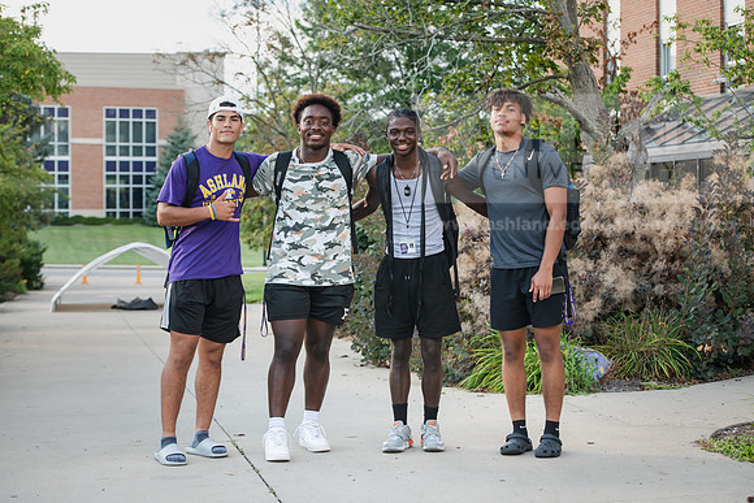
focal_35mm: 70
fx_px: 1466
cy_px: 252
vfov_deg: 19.5
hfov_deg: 28.8
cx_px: 377
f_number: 4.5
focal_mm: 70
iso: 640
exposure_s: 1/320
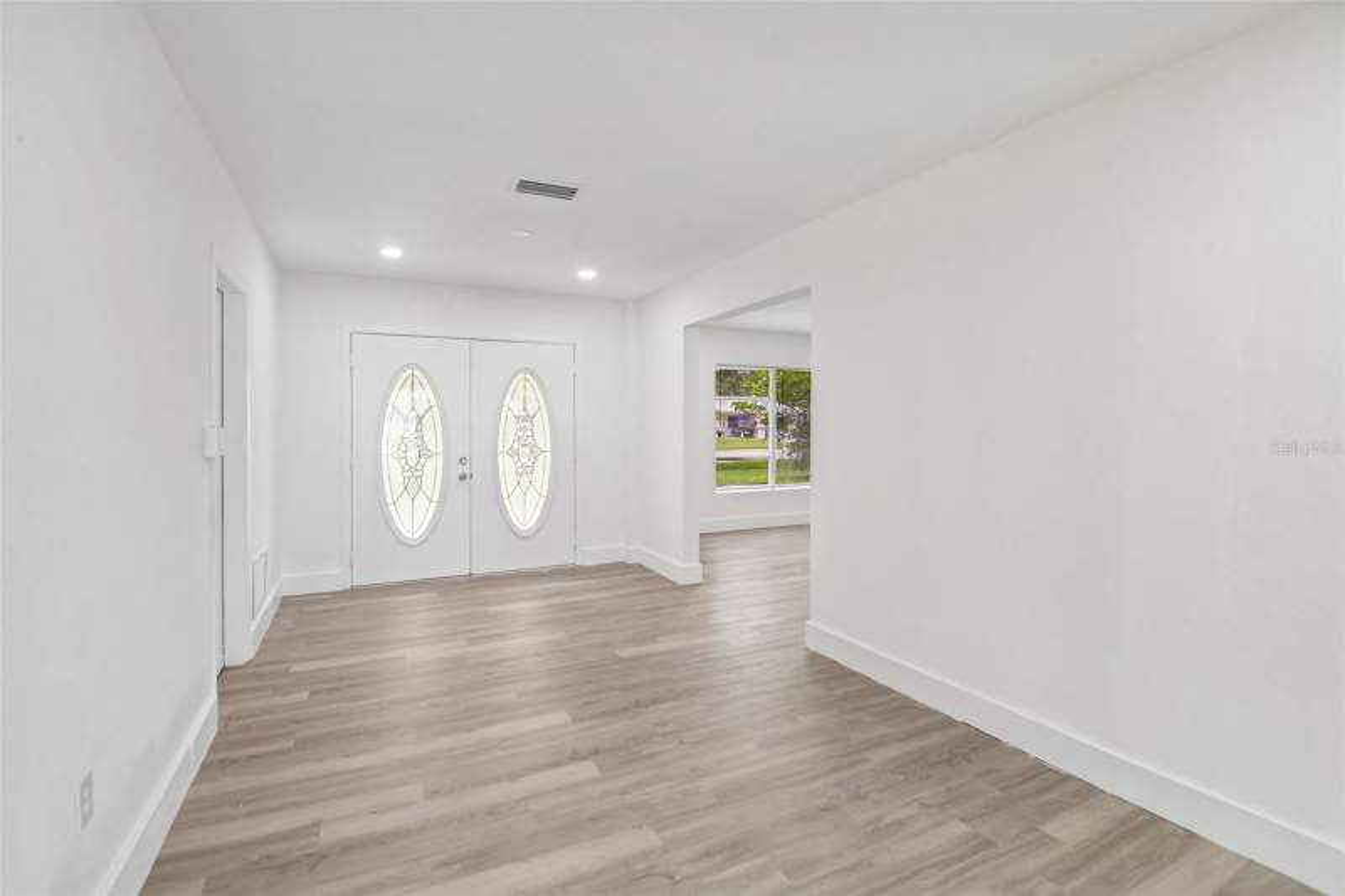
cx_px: 672
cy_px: 448
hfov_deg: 96.7
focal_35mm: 16
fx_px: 598
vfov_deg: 73.7
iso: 400
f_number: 8
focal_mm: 16
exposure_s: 1/60
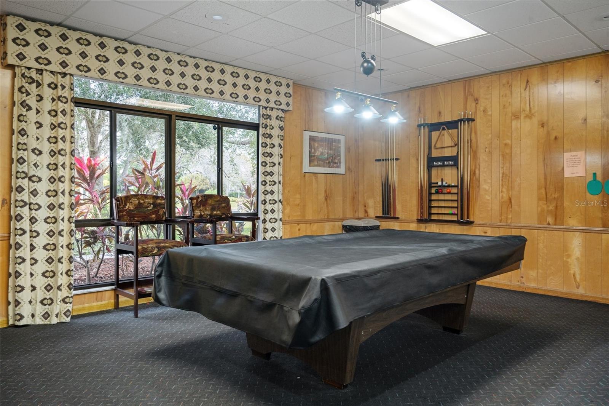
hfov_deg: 69.4
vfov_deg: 49.5
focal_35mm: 26
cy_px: 203
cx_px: 304
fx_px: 440
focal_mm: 26
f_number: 8
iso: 320
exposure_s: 1/4
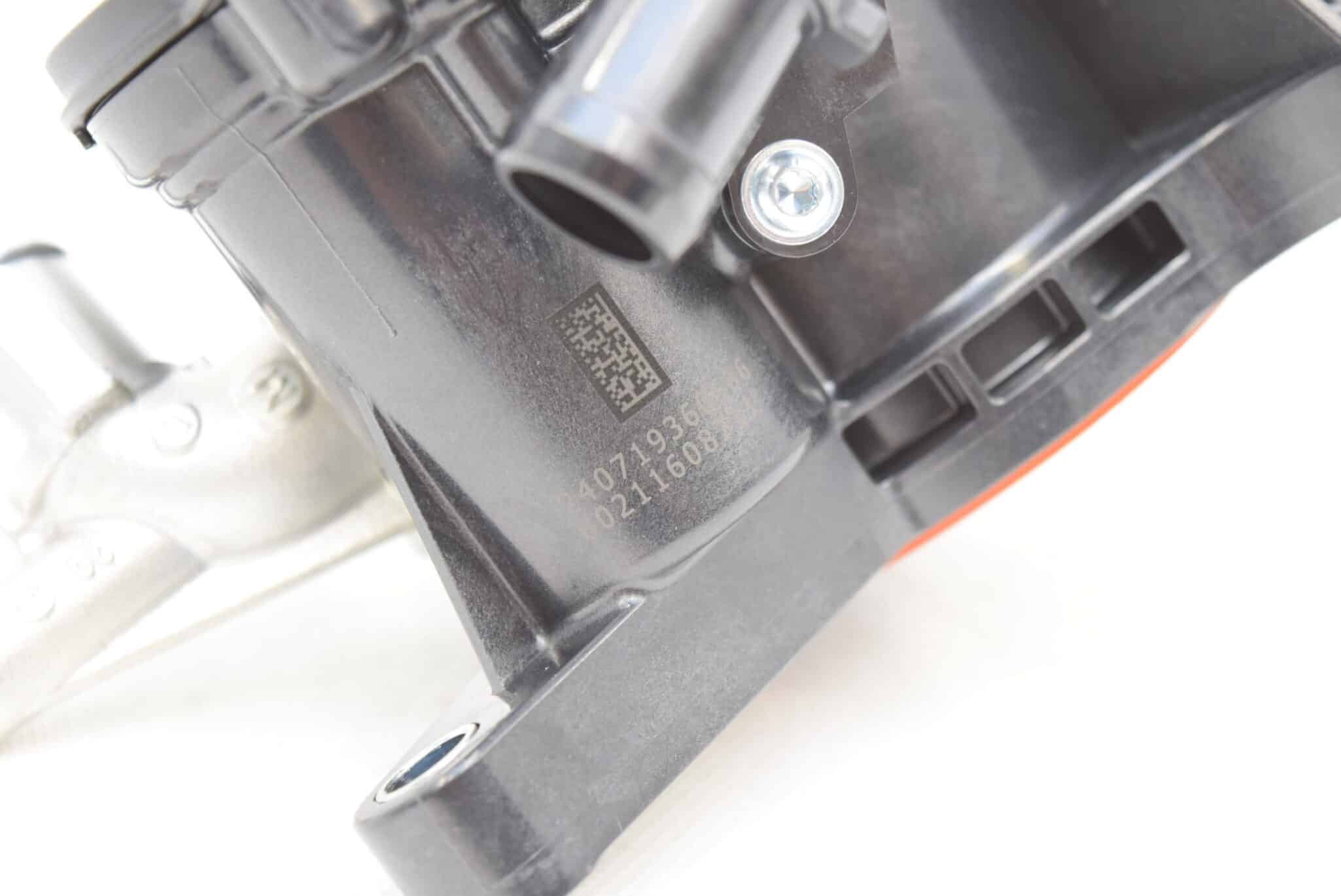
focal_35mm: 75
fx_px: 2796
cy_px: 448
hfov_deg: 27.0
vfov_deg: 18.2
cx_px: 670
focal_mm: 50
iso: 720
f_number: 5.6
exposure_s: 1/60
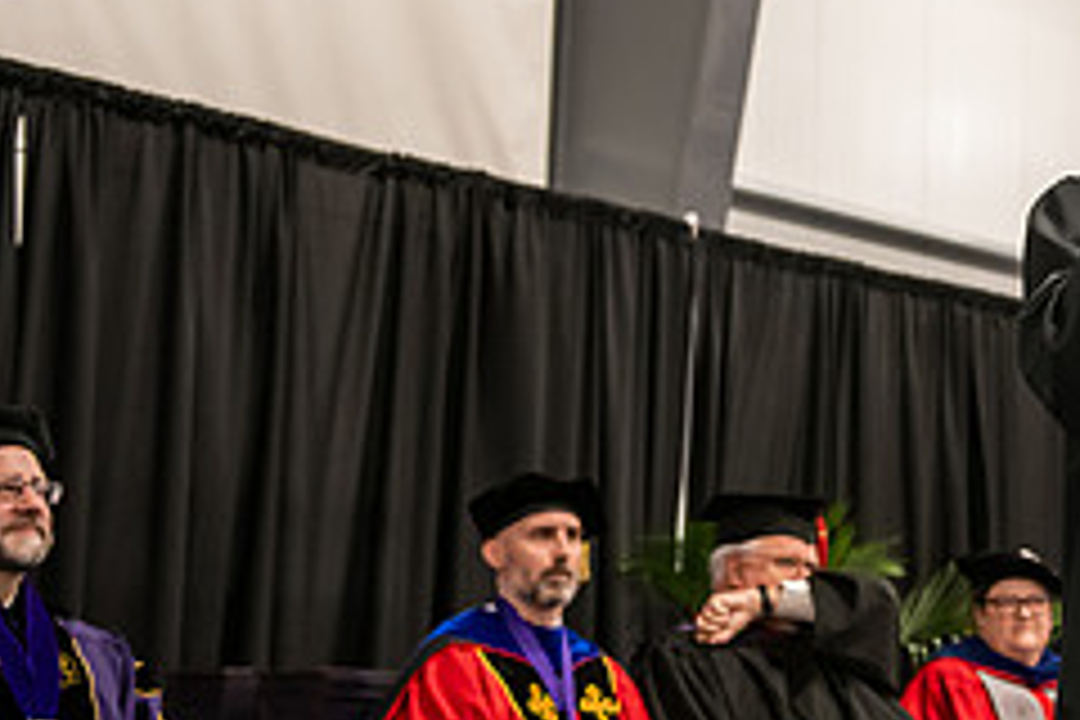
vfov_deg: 14.8
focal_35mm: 92
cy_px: 232
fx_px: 2760
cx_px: 1112
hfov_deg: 21.3
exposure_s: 1/200
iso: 3200
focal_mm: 38
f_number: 3.2
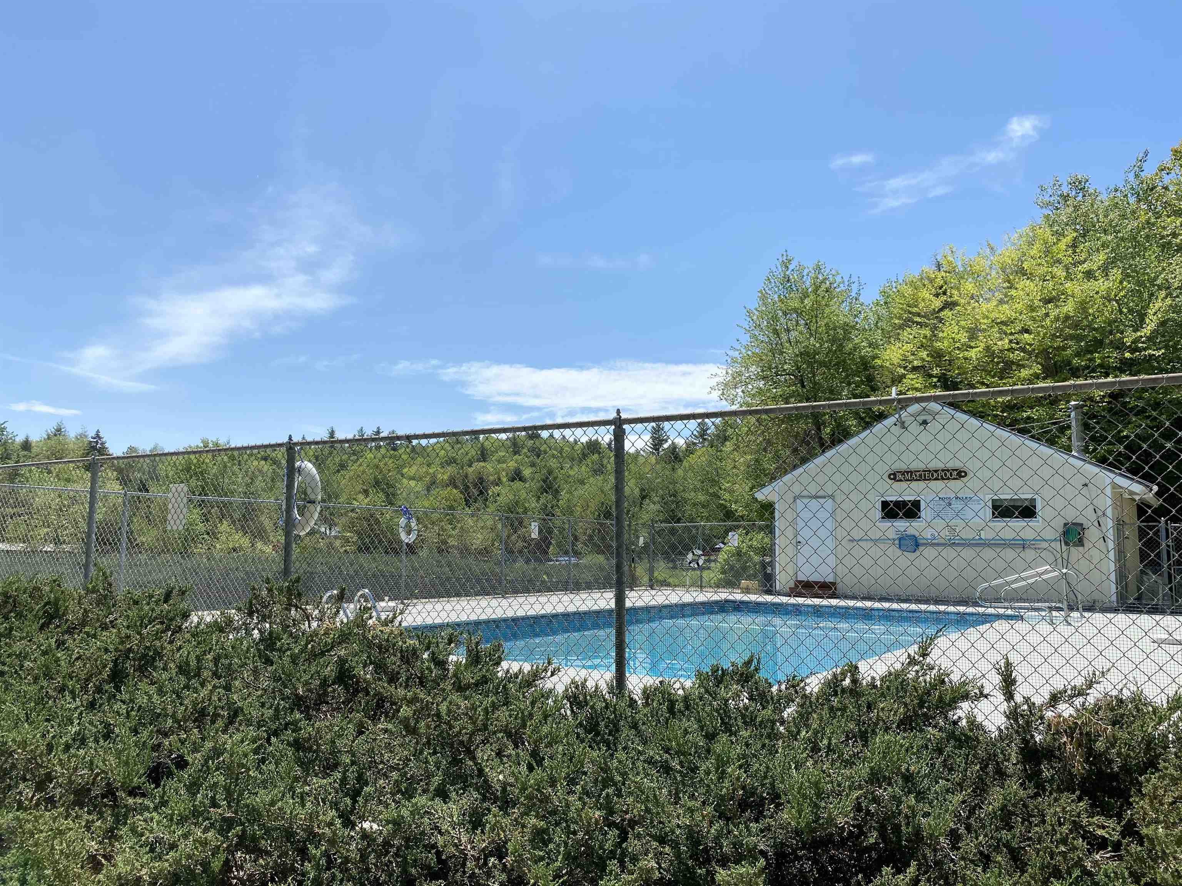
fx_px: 888
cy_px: 443
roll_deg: -1.9
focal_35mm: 26
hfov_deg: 67.3
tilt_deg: +7.7
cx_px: 591
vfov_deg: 53.1
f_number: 1.8
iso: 32
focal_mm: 4.25
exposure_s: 1/3610
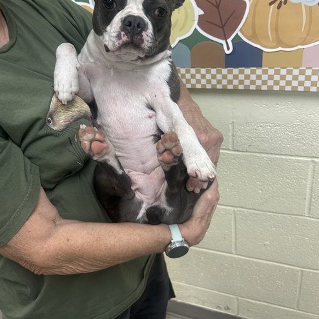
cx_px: 160
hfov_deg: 52.5
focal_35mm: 31
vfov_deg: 52.1
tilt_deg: -25.8
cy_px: 124
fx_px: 323
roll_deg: +6.7
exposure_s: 1/60
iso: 160
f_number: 1.5
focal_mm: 5.7
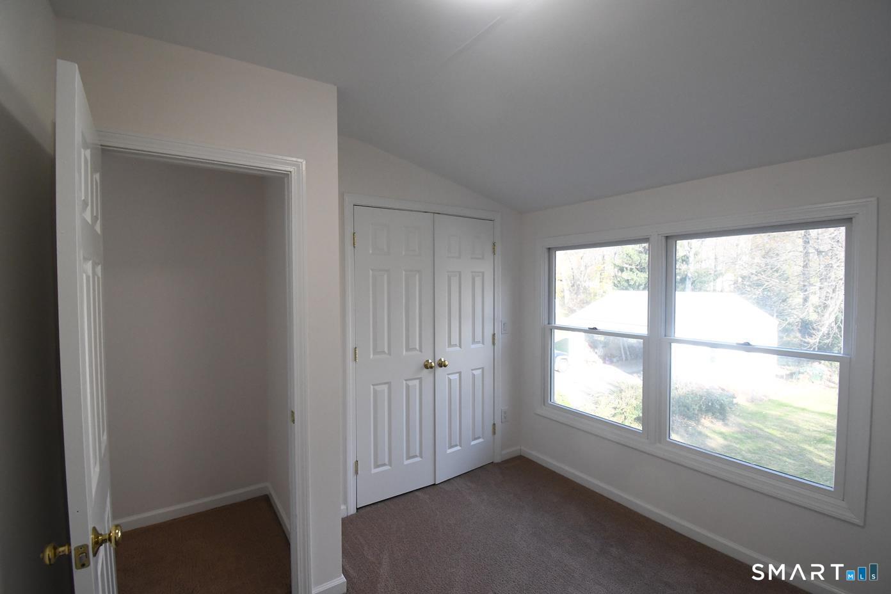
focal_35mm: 15
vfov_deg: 77.3
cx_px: 446
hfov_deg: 100.4
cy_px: 297
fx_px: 371
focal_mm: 10
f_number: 6.3
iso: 2500
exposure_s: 1/250
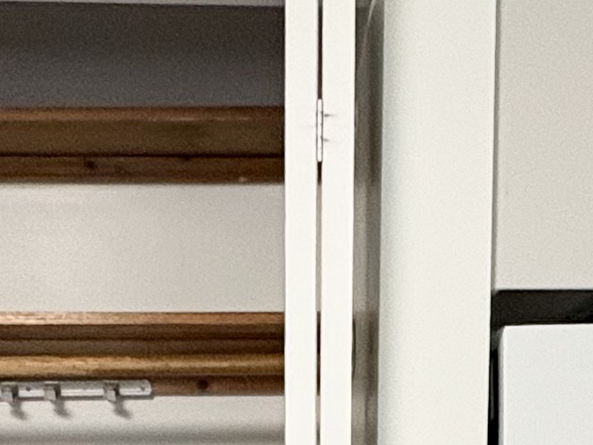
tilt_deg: -12.2
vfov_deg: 15.5
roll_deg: -0.2
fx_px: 1439
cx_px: 284
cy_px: 756
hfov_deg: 23.3
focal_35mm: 84
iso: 250
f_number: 2.2
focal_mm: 2.22
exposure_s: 1/60
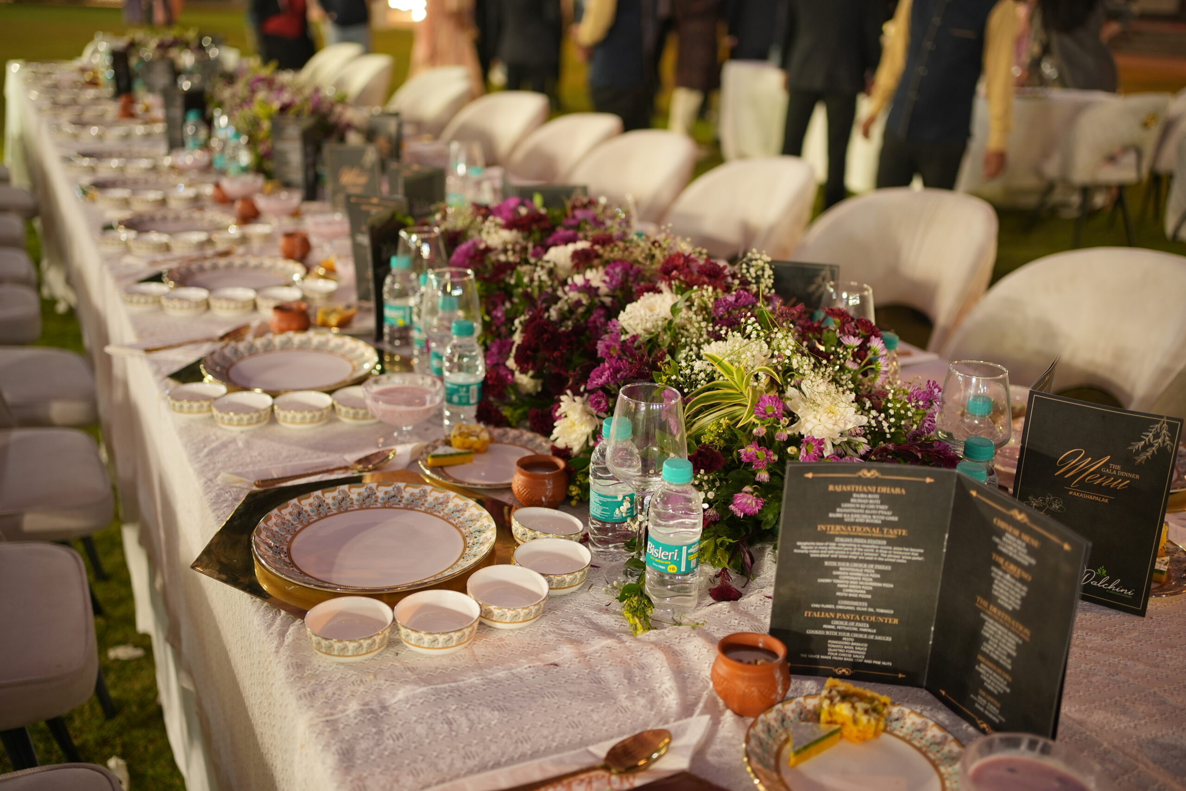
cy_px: 396
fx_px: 1153
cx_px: 593
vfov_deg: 37.9
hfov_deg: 54.4
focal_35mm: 35
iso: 640
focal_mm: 35
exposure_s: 1/125
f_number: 2.2
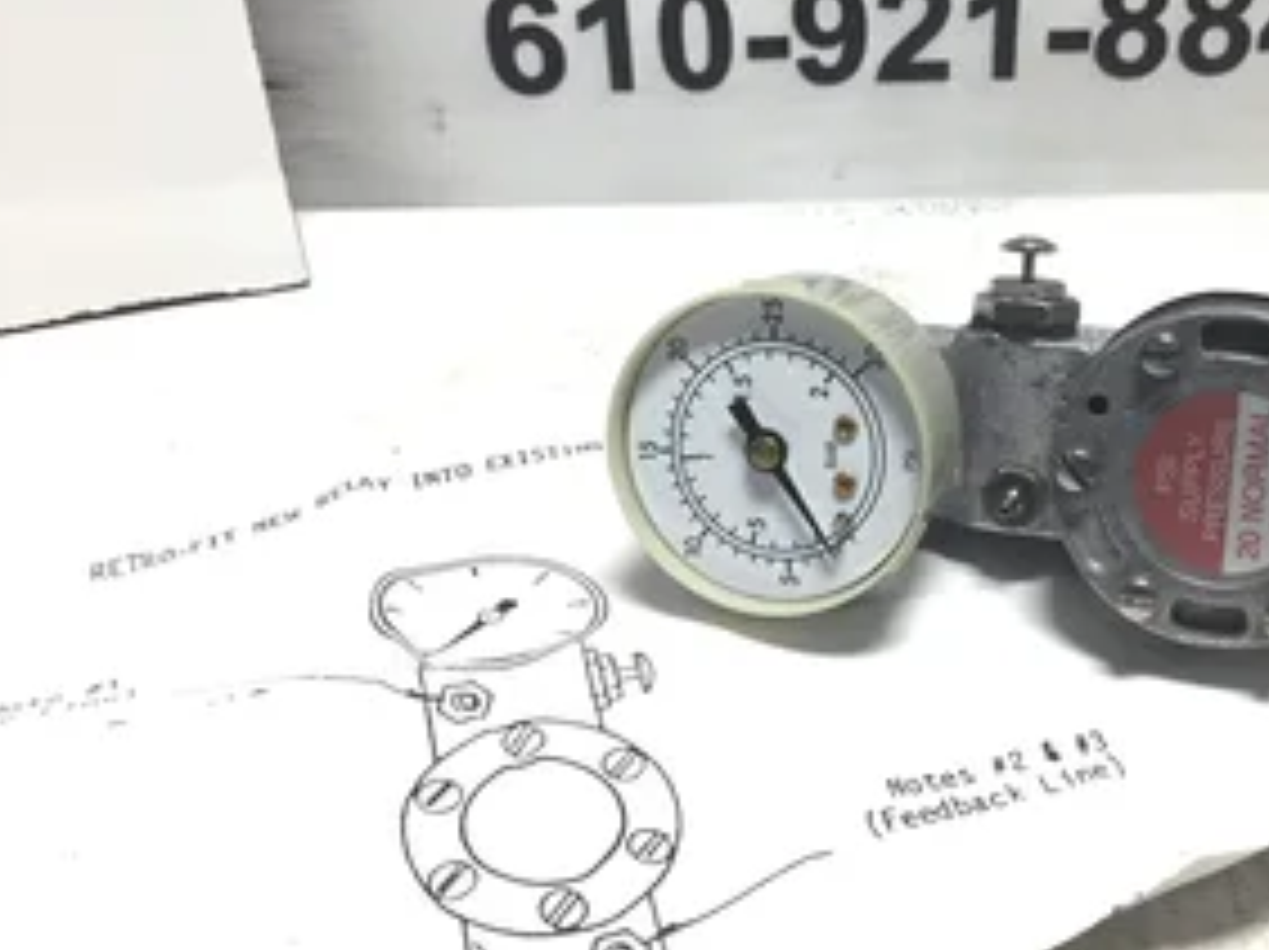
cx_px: 873
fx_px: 1612
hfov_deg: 42.2
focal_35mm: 44
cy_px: 405
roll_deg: -0.1
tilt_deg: -31.6
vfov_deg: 32.8
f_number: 2.4
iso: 32
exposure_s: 1/120
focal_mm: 3.3
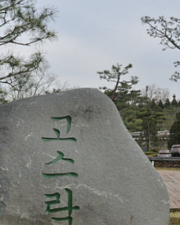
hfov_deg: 19.9
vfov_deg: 24.7
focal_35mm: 77
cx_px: 84
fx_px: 513
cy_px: 146
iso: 1000
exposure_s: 1/1250
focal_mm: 26
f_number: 8
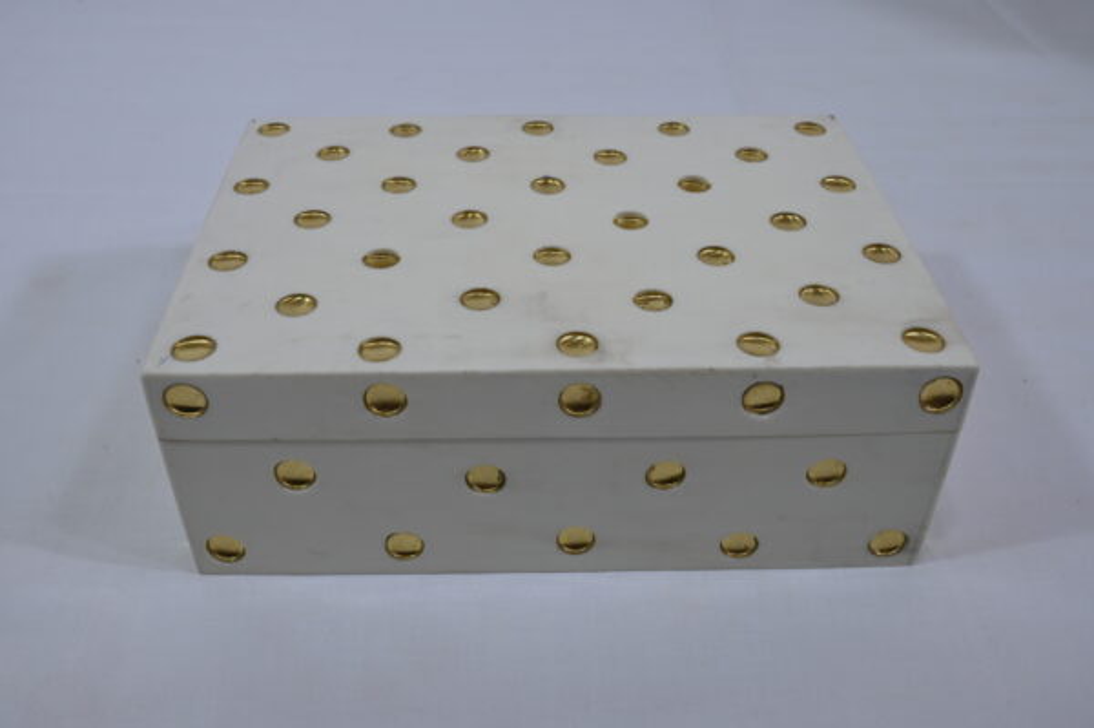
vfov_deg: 38.3
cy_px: 364
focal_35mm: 34
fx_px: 1048
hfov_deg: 55.1
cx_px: 547
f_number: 9
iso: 500
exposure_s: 1/125
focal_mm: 34.5
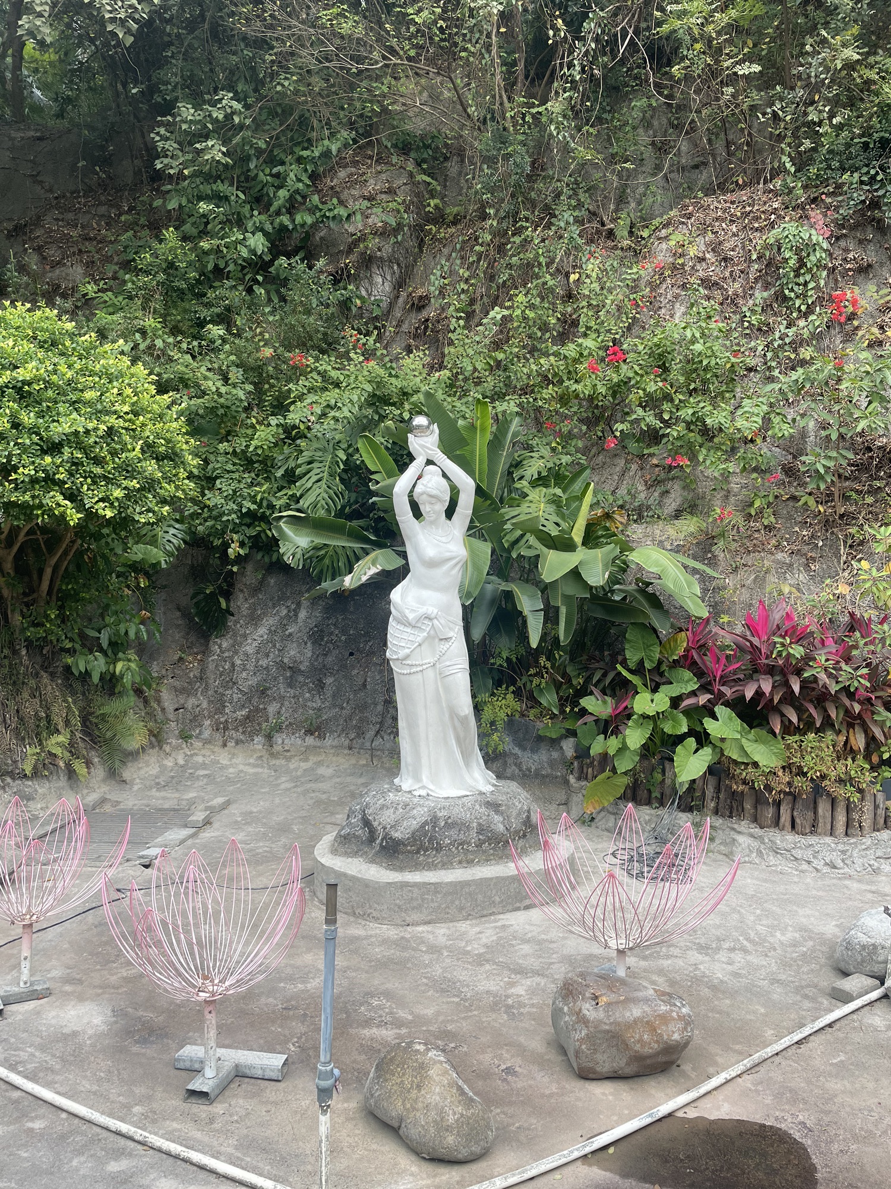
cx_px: 446
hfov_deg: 53.1
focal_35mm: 26
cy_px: 594
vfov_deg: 67.3
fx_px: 892
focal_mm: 4.2
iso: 32
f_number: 1.6
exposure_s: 1/438
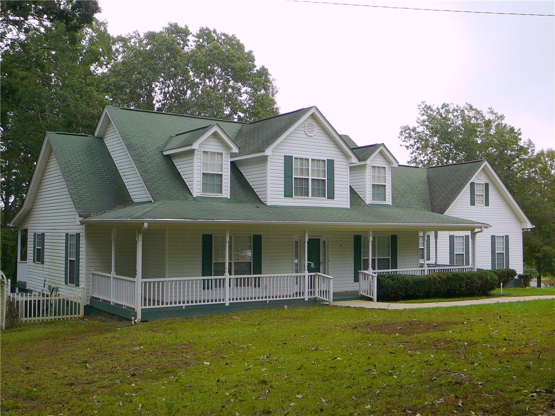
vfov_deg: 35.1
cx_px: 278
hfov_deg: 45.8
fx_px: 657
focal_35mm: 41
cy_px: 208
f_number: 3.1
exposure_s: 1/250
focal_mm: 6.1
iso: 80
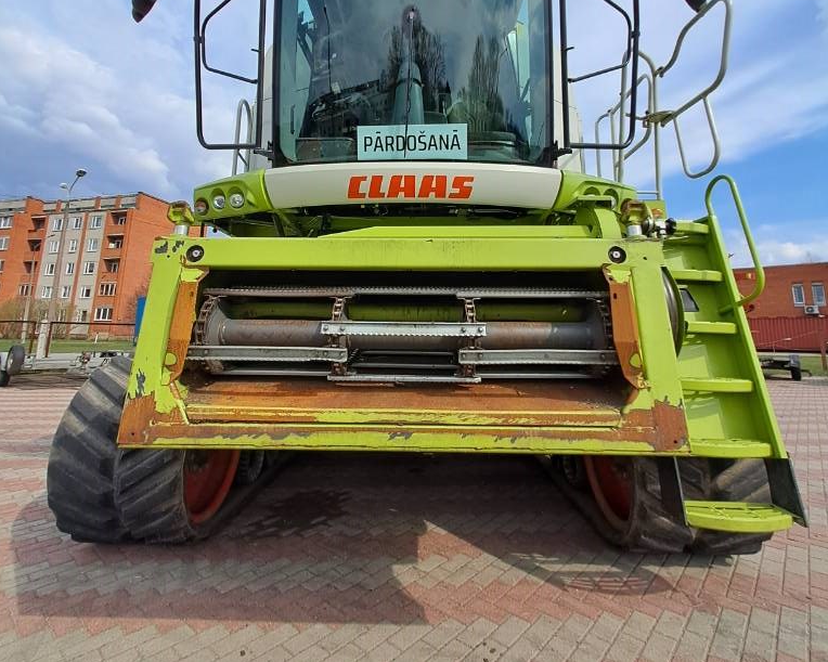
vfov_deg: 76.0
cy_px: 260
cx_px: 413
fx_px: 417
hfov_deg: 89.6
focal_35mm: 17
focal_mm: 1.42
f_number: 2.2
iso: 40
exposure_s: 1/1681
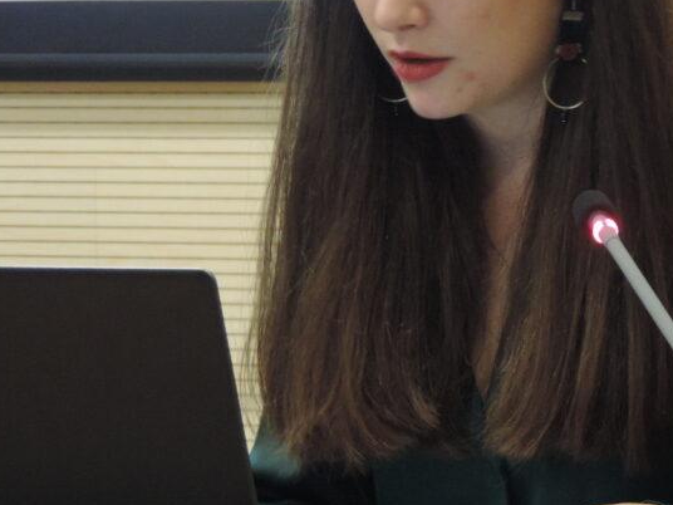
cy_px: 127
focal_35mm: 325
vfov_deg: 4.6
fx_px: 6319
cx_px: 529
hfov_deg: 6.1
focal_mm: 30.3
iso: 800
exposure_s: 1/13
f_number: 4.5
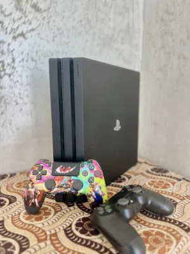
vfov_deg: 67.3
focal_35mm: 26
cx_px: 95
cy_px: 127
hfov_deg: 53.1
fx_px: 190
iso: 125
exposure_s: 1/121
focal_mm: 5.7
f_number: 1.5
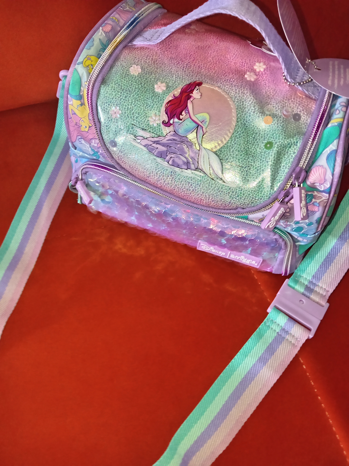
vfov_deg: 65.3
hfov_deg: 51.3
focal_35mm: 27
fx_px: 363
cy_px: 233
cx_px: 174
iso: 2100
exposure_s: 1/50
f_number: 1.8
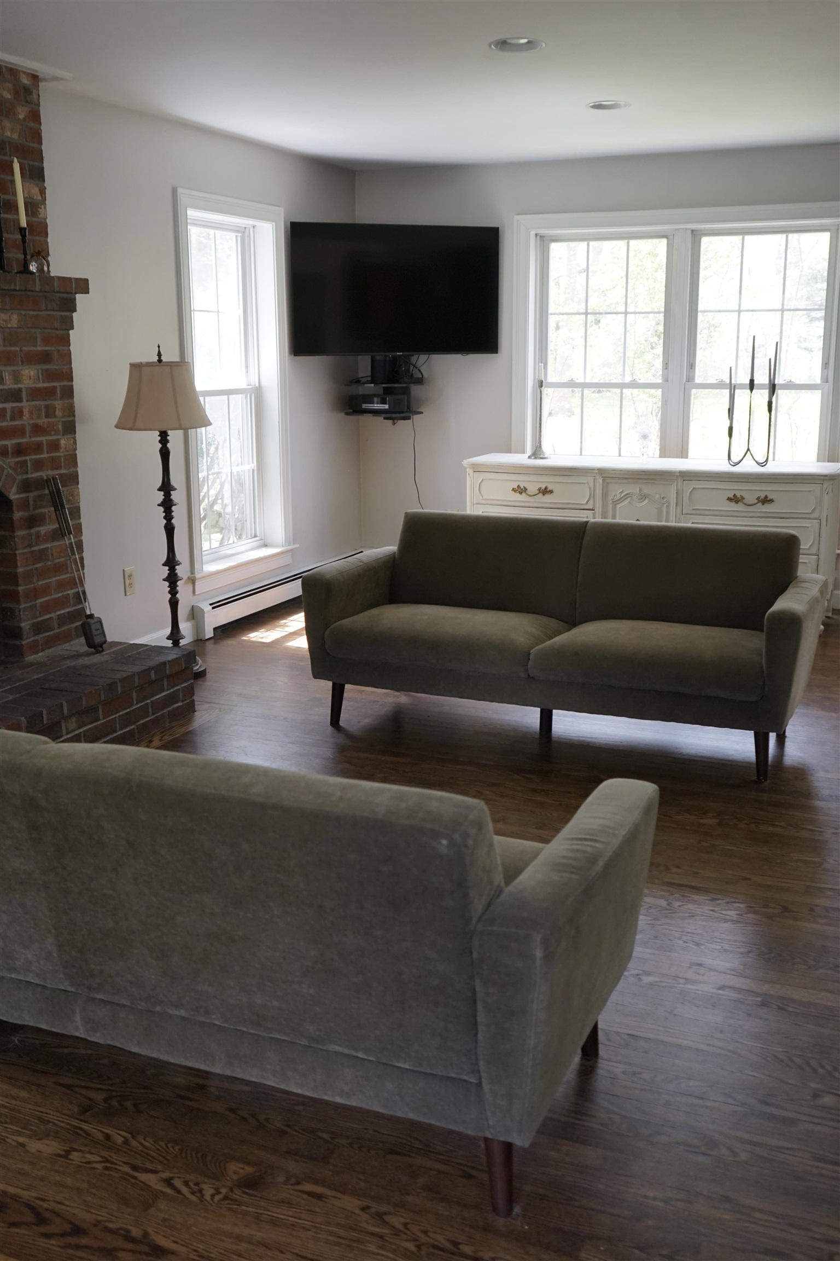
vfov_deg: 58.7
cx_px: 420
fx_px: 1120
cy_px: 630
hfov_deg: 41.1
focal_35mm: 32
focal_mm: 32
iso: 1000
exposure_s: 1/160
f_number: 4
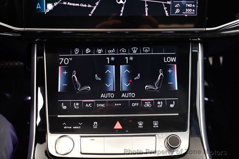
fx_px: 226
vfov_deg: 38.8
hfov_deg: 55.8
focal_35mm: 34
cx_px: 120
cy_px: 80
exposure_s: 1/60
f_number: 3.8
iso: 4500
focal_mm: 23
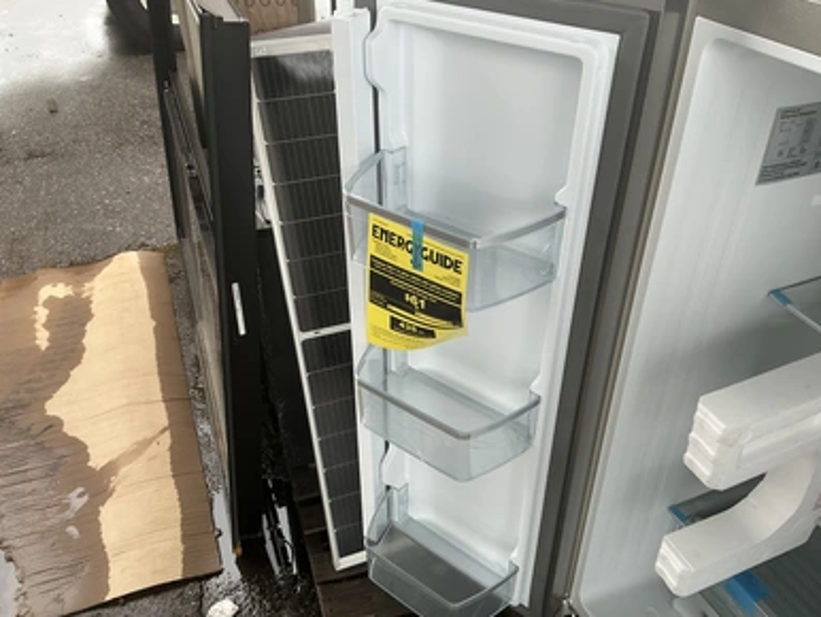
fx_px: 688
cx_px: 419
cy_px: 315
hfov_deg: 61.6
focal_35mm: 29
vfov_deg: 48.3
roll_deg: +1.1
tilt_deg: -36.5
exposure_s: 1/122
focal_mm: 3
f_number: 1.8
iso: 32
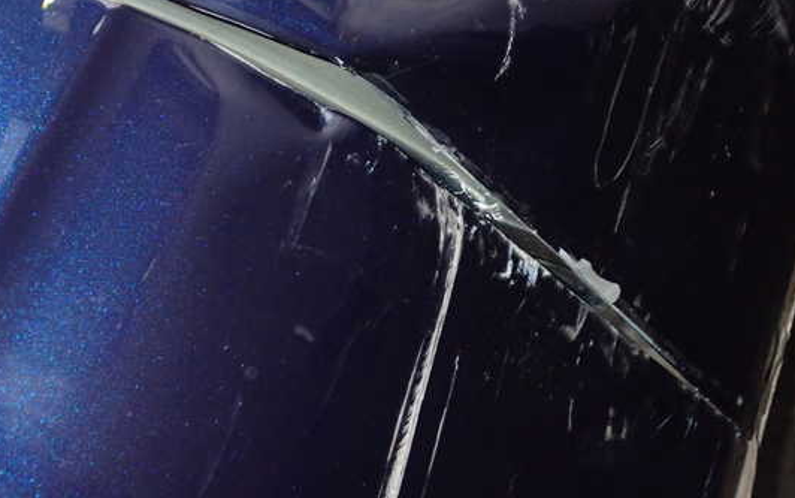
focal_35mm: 49
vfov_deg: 26.4
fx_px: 1062
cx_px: 369
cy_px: 224
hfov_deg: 41.0
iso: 1000
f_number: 8
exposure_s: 1/40
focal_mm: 7.31
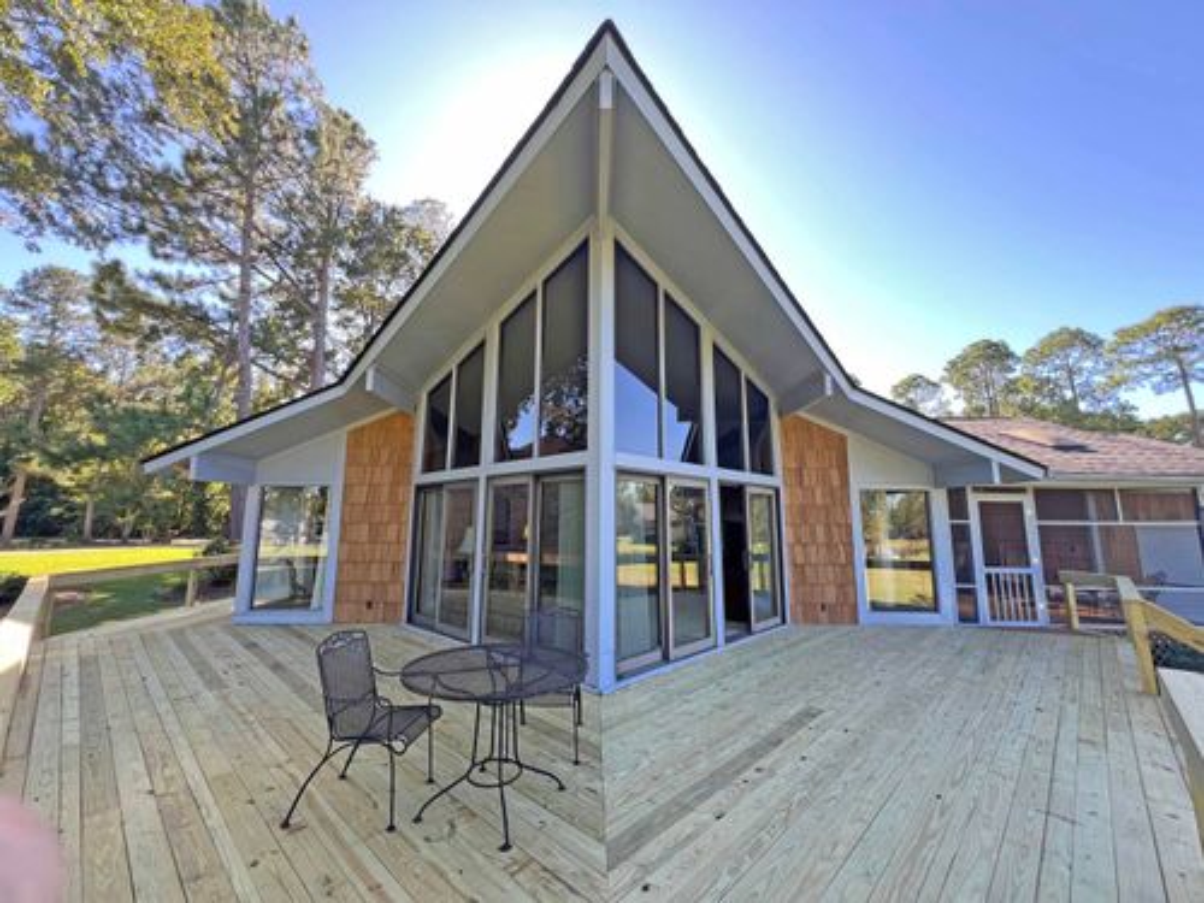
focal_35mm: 13
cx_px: 602
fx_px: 452
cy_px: 452
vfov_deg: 89.9
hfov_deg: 106.2
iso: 32
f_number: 1.8
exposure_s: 1/99
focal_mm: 1.57
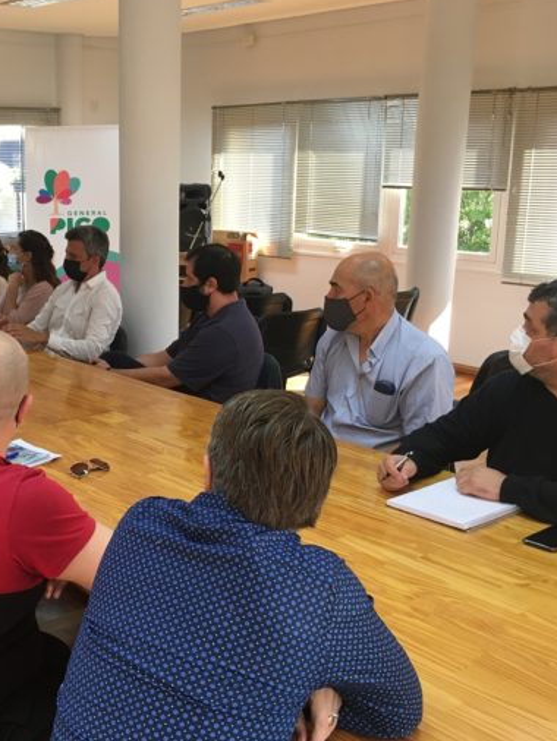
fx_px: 943
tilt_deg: -12.7
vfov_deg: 42.9
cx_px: 117
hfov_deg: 32.1
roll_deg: -0.1
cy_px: 378
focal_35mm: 44
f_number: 2.2
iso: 50
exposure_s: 1/33
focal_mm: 4.15
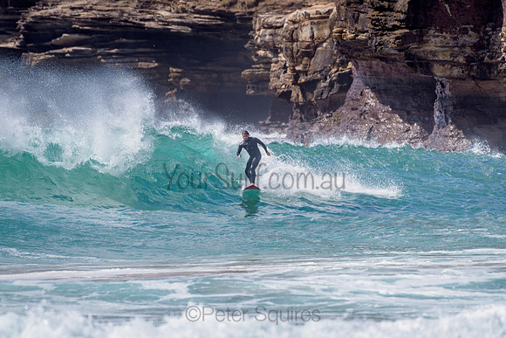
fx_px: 8619
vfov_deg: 2.2
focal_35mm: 613
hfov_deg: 3.4
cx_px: 249
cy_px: 179
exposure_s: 1/2000
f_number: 5.6
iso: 90
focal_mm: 500
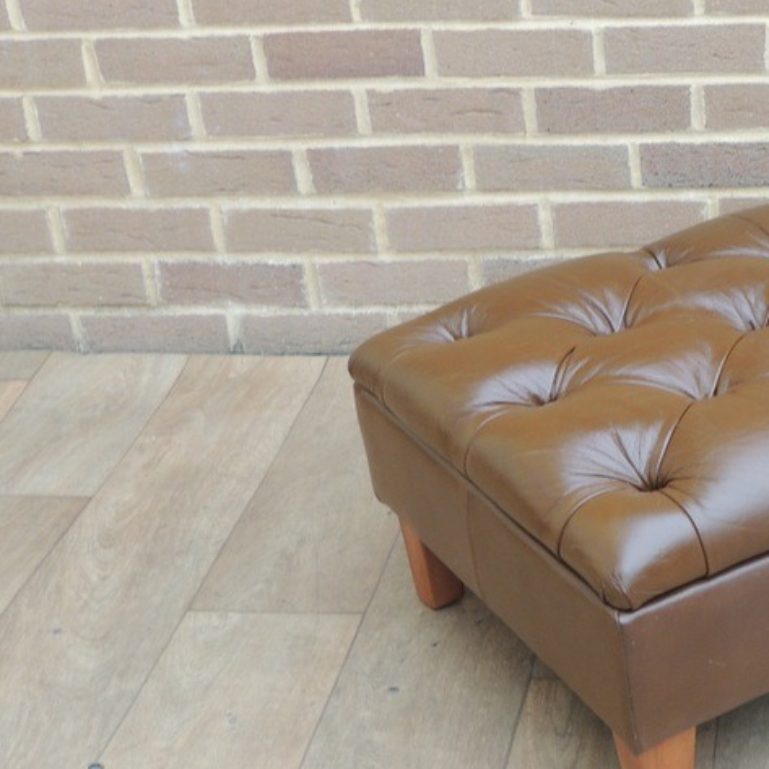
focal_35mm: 67
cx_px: 780
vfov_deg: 25.7
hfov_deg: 24.5
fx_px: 1684
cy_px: 450
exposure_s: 1/50
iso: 125
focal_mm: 6.2
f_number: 3.3
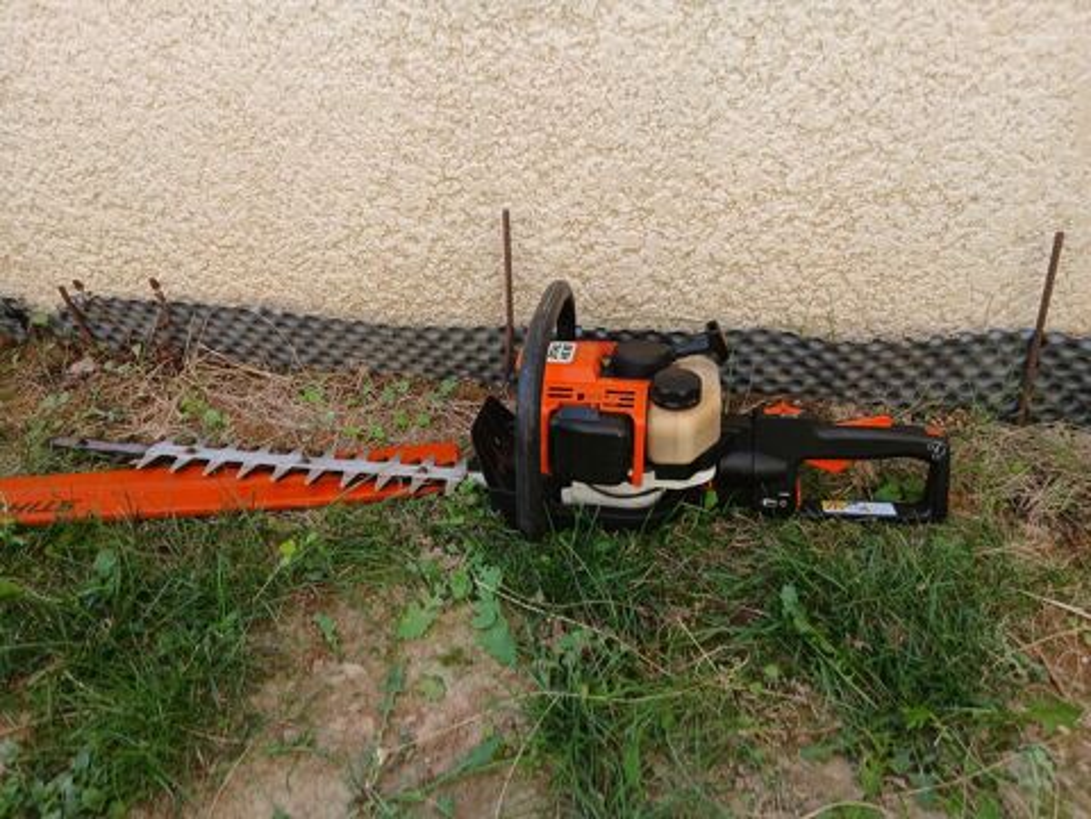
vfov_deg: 53.1
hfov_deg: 67.3
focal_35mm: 26
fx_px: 819
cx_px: 546
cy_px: 410
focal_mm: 3.98
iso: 20
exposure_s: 1/100
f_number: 1.8
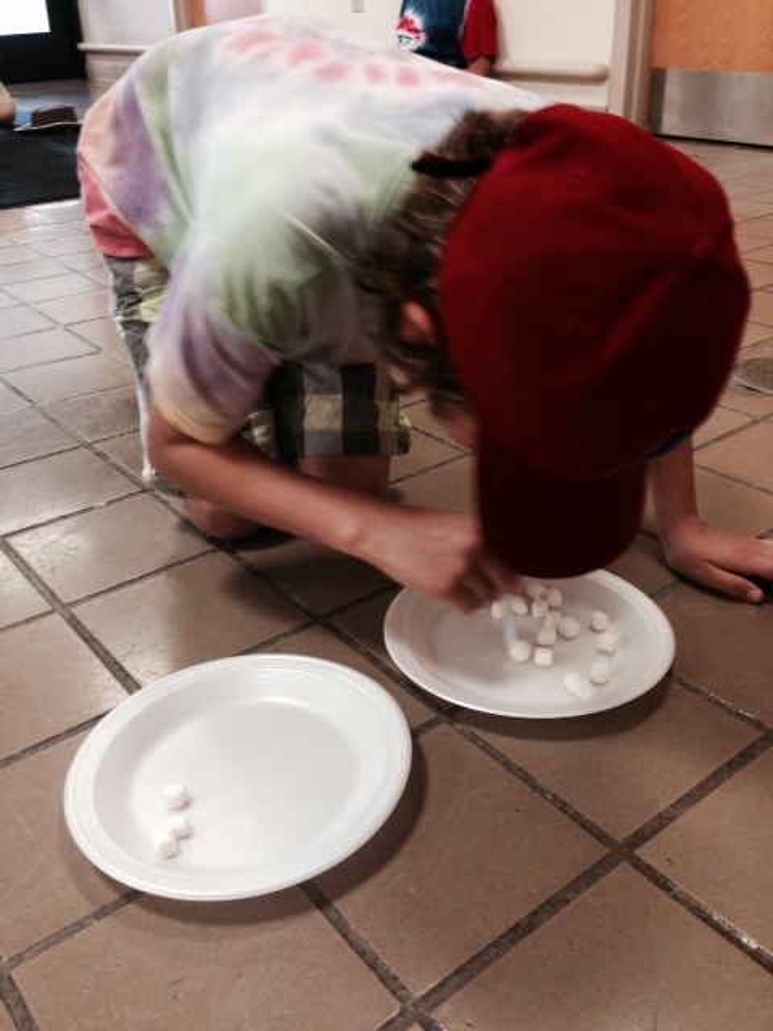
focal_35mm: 33
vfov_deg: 55.4
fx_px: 983
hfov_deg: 42.9
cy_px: 516
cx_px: 386
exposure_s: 1/20
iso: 160
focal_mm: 4.12
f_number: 2.4
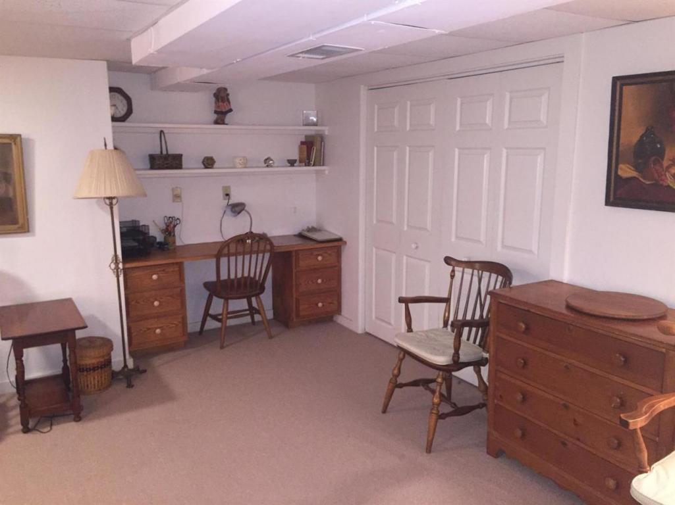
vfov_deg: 48.2
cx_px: 338
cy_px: 252
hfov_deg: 61.7
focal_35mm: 29
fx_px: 565
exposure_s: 1/16
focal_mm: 4.15
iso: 200
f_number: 2.2
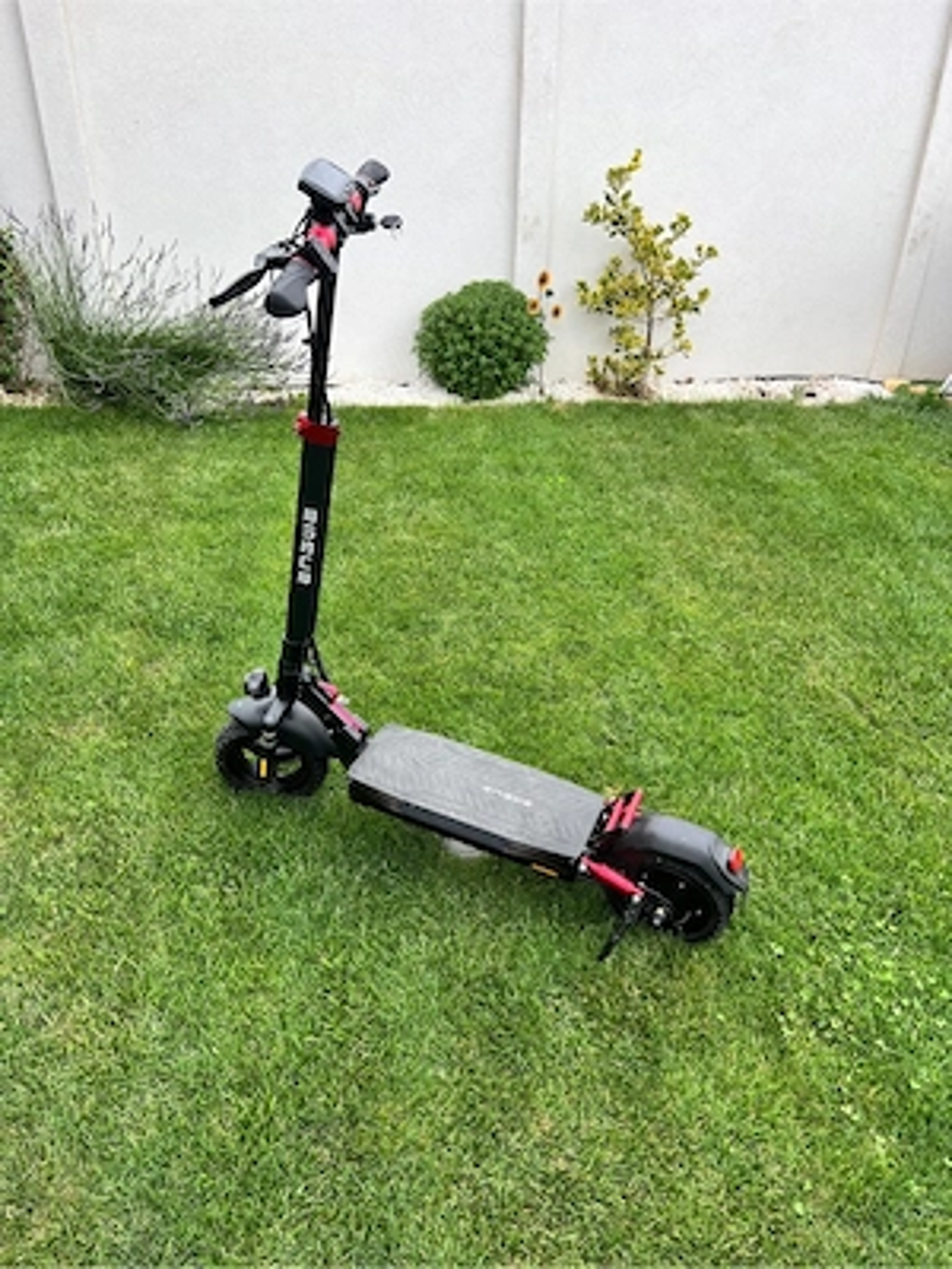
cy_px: 634
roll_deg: -1.2
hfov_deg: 53.1
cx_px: 476
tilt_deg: -31.0
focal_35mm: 26
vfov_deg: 67.3
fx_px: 953
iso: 50
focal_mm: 5.7
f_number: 1.5
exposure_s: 1/791
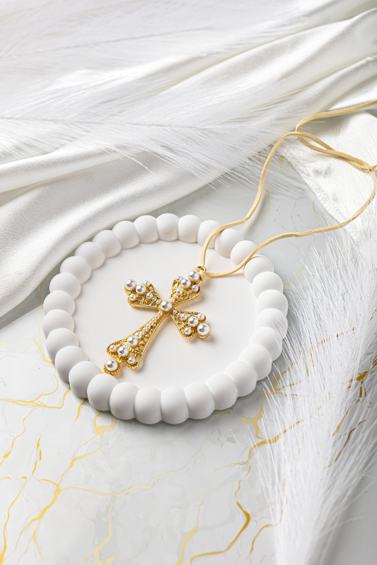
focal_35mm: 59
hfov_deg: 23.0
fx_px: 927
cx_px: 188
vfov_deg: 33.9
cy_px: 282
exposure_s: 1/160
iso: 400
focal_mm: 59
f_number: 7.1
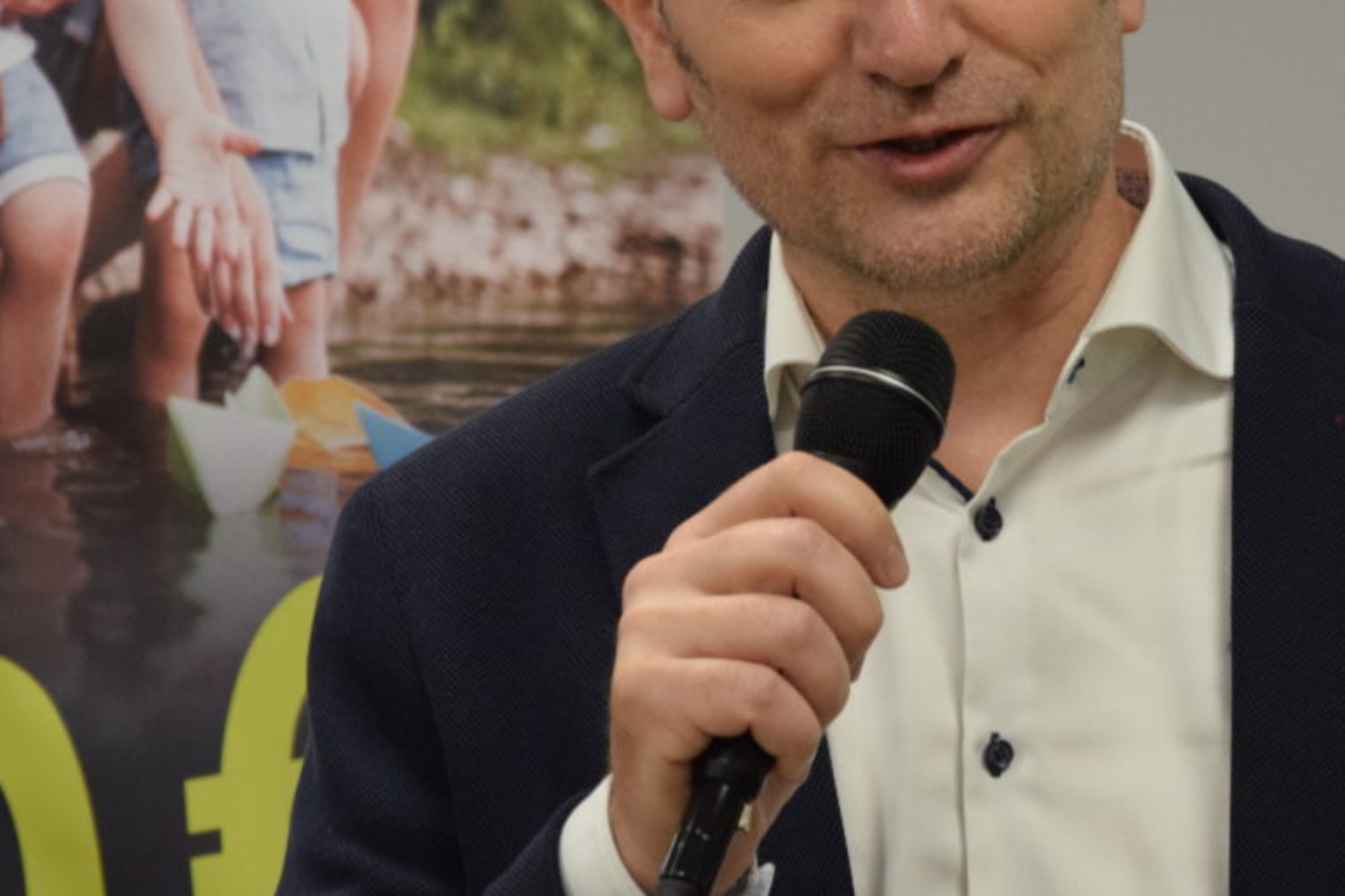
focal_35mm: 313
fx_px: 11691
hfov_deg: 6.6
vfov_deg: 4.4
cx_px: 887
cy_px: 252
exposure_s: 1/125
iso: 1600
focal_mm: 105
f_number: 5.6
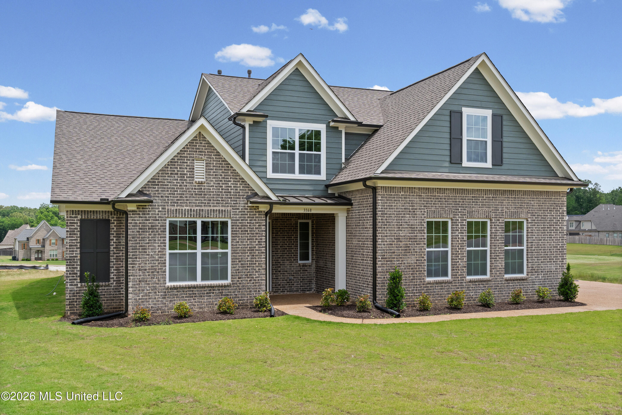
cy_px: 208
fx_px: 570
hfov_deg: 57.2
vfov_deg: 40.0
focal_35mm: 33
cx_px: 311
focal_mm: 33
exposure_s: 1/800
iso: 800
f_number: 9
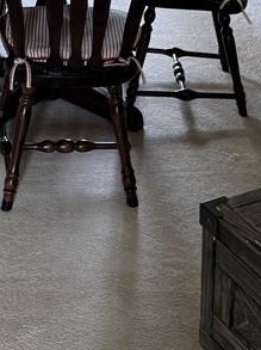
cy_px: -180
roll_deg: -0.9
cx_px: 56
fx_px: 846
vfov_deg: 20.0
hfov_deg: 17.4
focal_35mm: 84
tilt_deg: -6.7
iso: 250
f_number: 1.78
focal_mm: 6.76
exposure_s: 1/60
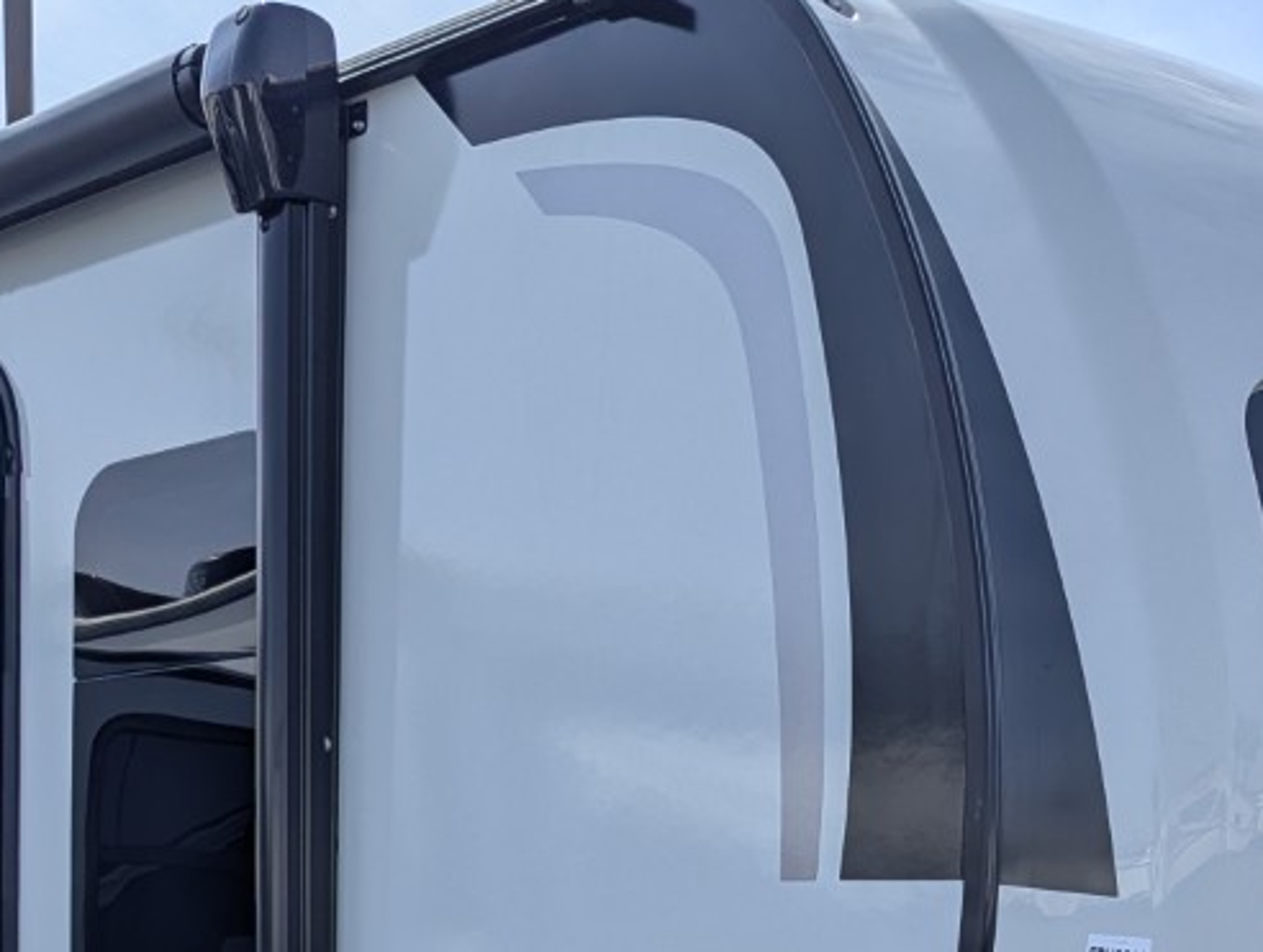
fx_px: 2486
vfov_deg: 20.0
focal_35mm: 68
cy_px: 1211
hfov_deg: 28.5
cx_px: 620
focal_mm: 6.81
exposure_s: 1/3534
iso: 49
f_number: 1.85
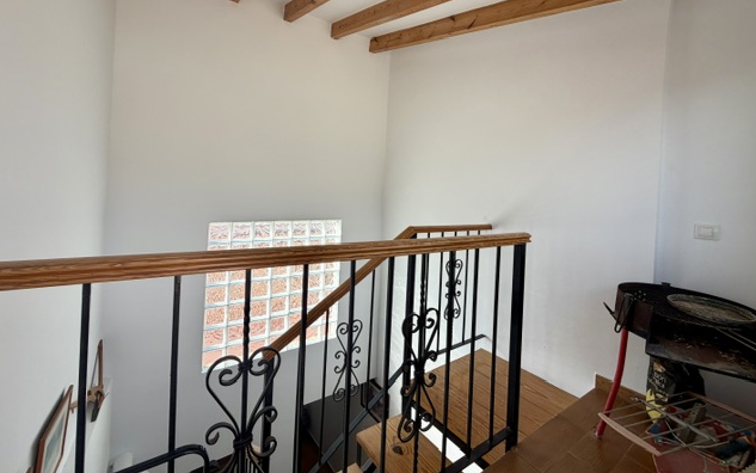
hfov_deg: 101.4
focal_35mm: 15
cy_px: 192
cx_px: 377
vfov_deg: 74.1
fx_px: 309
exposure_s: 1/300
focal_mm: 2.22
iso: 50
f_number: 2.2
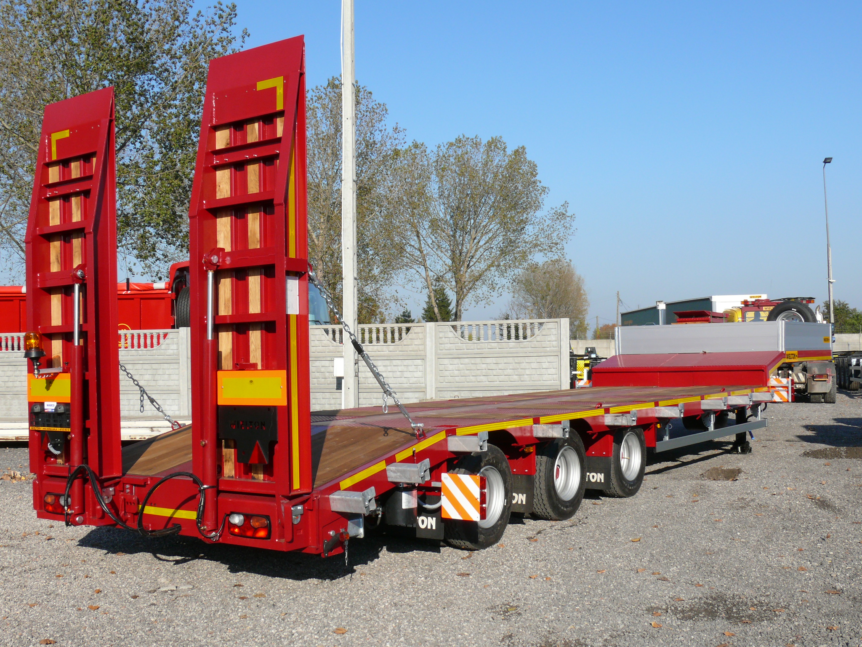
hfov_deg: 45.8
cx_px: 431
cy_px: 324
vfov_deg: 35.1
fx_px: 1021
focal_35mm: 41
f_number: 5.6
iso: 100
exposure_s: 1/500
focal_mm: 8.3
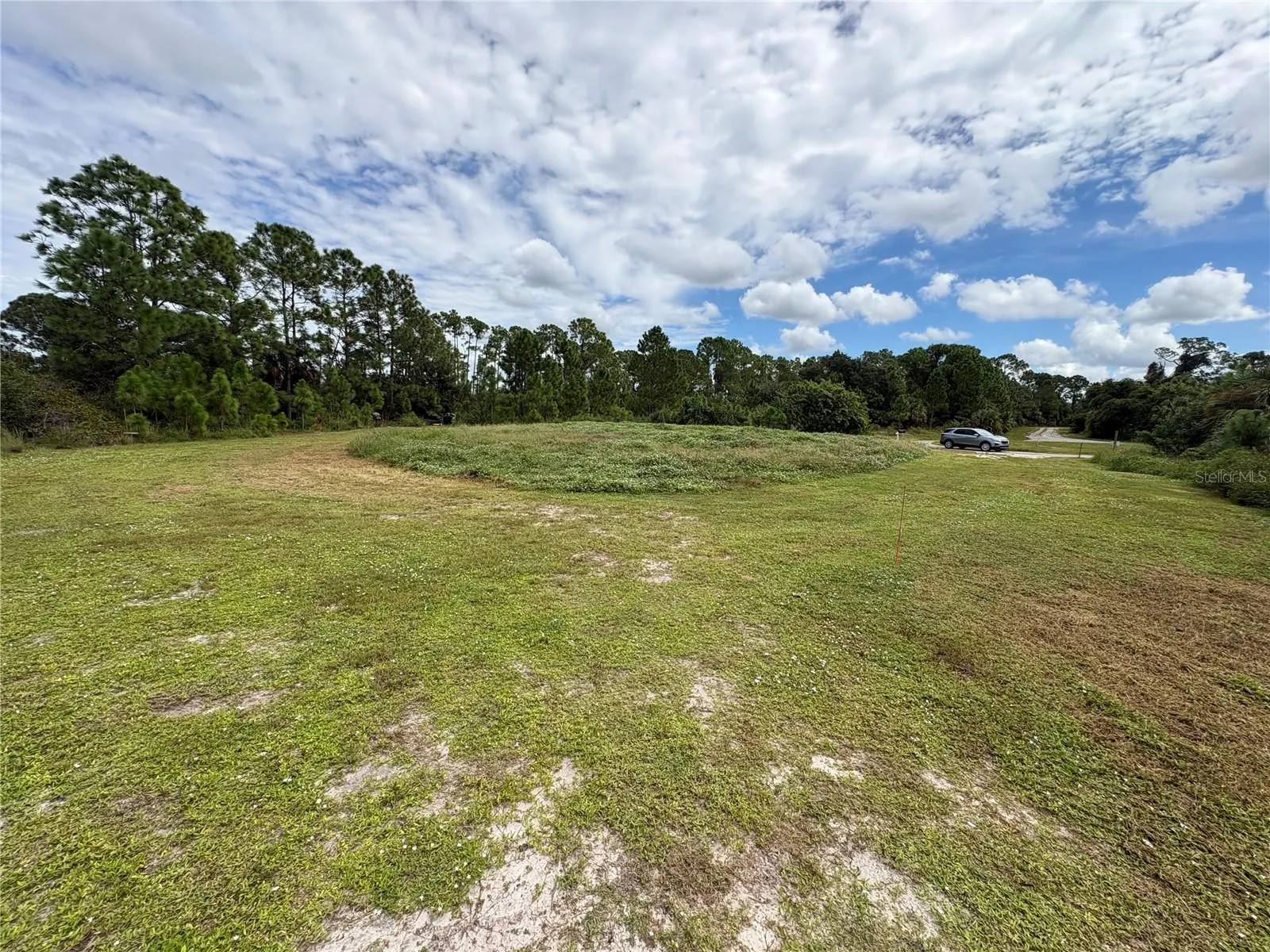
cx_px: 635
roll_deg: -0.8
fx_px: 514
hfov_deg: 102.1
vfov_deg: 85.7
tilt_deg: -7.0
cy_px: 476
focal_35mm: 14
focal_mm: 2.22
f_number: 2.2
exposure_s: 1/1420
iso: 40
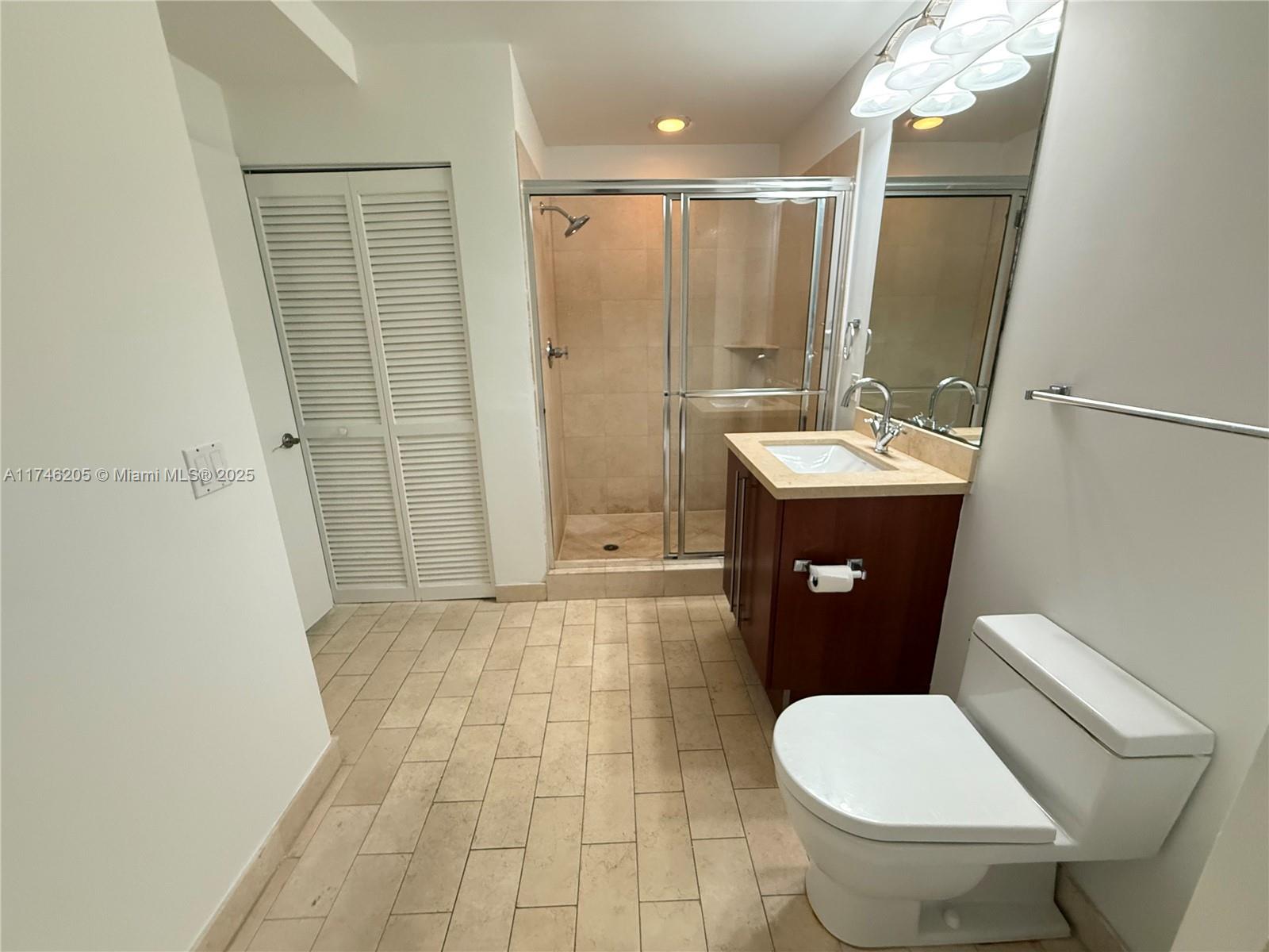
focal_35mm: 14
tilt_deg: -16.8
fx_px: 513
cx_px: 634
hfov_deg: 102.1
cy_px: 476
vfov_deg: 85.7
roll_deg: +0.7
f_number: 2.2
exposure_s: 1/60
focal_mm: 2.22
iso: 500
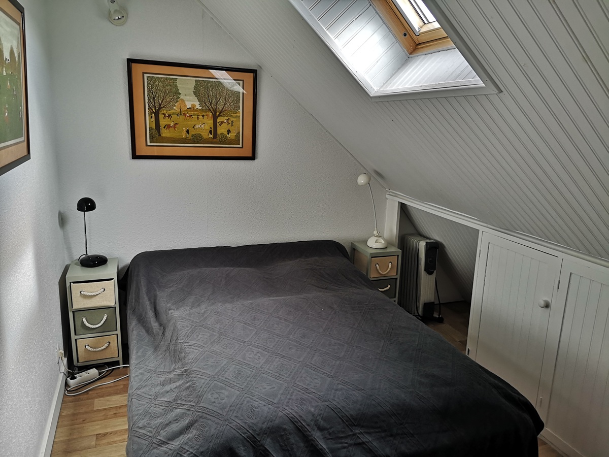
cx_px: 304
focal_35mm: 27
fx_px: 475
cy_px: 228
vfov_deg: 51.4
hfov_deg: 65.3
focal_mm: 3.95
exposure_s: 1/50
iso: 50
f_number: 1.8
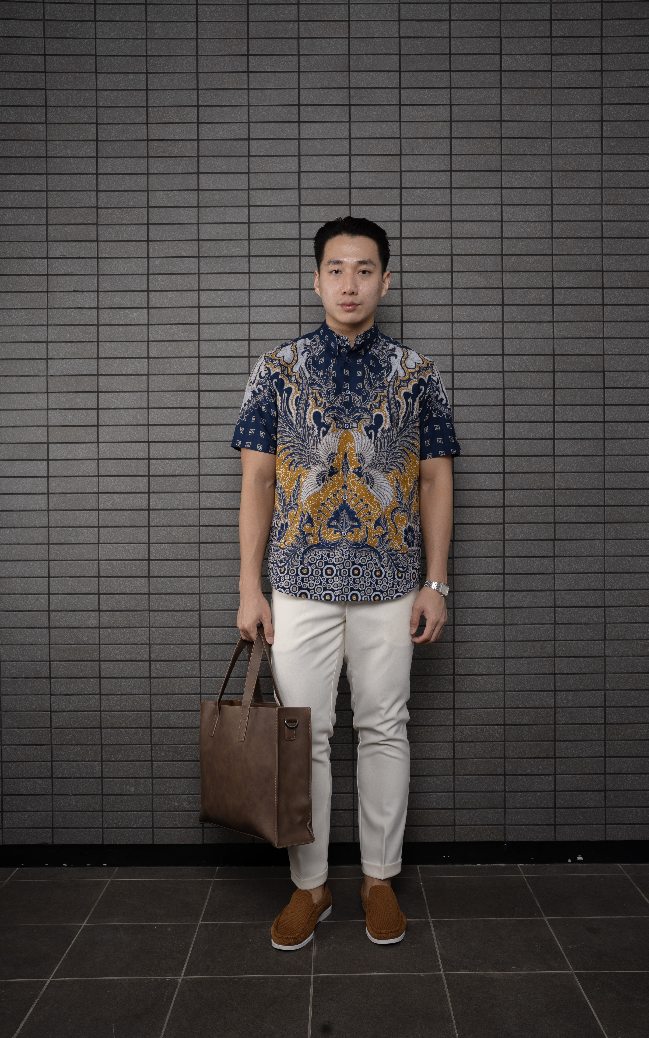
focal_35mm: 35
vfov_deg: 55.7
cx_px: 348
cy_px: 513
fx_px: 983
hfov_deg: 36.5
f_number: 8
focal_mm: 33.7
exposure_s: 1/125
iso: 125
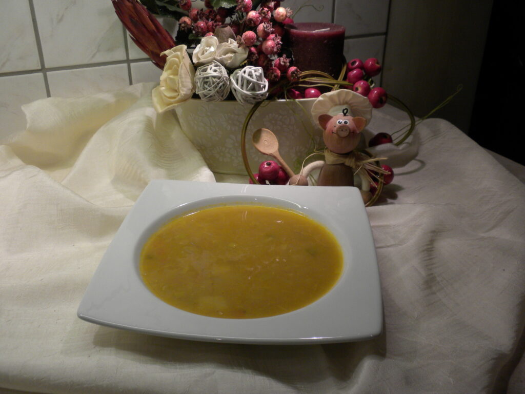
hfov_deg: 50.1
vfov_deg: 38.7
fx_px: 561
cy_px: 197
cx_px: 262
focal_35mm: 37
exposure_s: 1/60.2
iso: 127
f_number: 3.5
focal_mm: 6.6
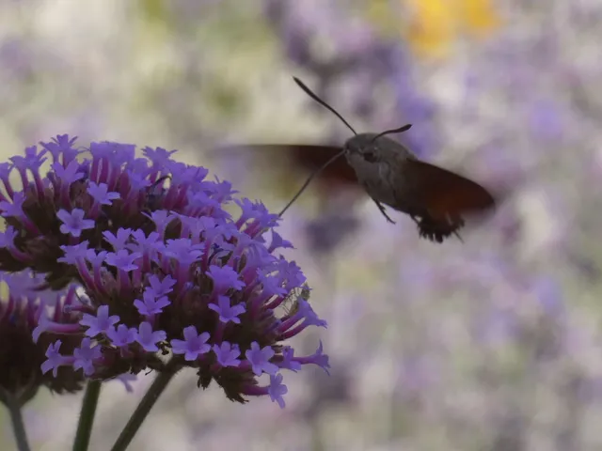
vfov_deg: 4.8
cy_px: 226
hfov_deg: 6.4
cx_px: 301
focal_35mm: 309
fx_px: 5374
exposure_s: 1/320
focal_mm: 55.4
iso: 80
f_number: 5.6
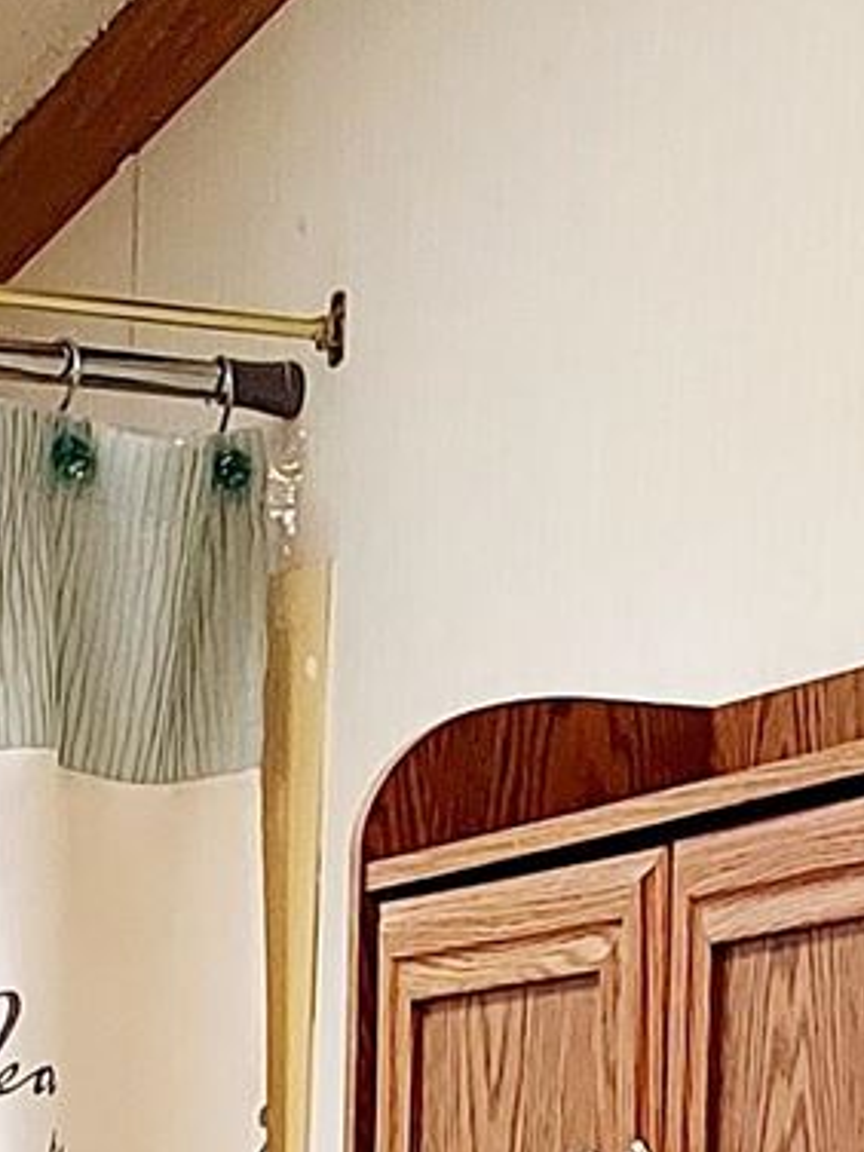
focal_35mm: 147
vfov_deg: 11.8
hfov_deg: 10.1
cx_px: 267
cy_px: 2433
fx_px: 4892
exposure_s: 1/40
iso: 320
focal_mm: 4.6
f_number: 1.8
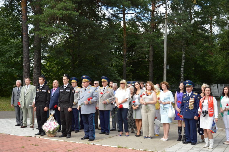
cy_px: 76
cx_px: 114
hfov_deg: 43.6
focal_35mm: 45
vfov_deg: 29.8
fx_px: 286
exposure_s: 1/160
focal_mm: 30
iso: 100
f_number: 4.2
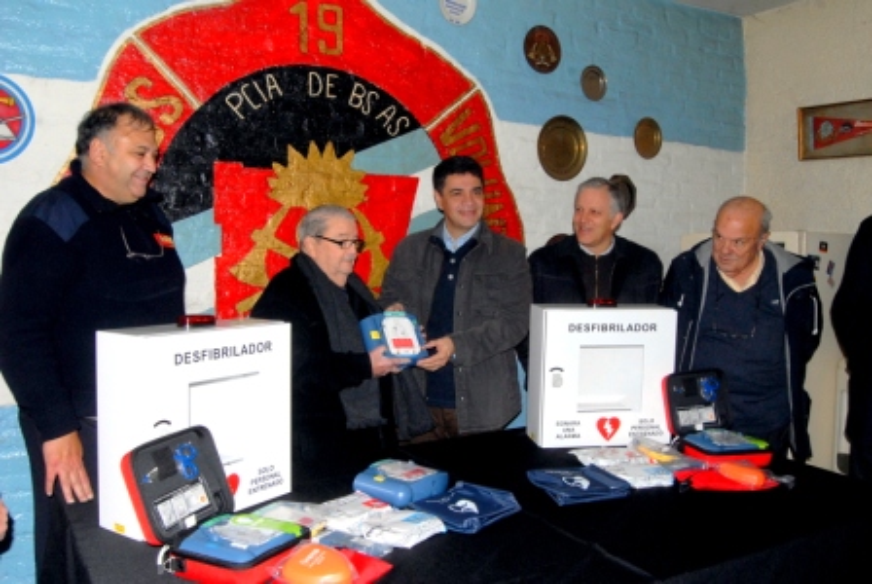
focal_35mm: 33
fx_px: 800
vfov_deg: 40.1
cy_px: 292
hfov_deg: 57.2
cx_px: 436
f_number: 11
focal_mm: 22
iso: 400
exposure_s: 1/200
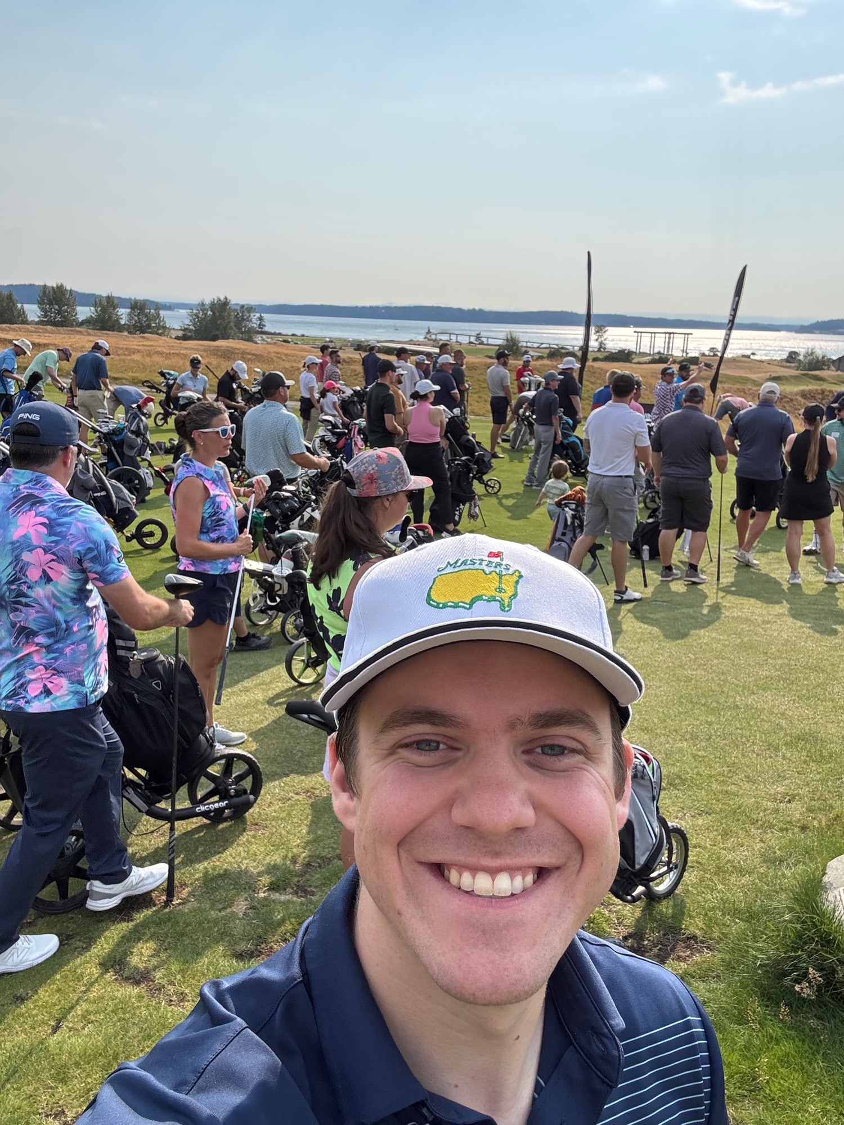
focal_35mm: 30
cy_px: 562
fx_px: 975
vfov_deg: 60.0
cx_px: 422
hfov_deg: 46.8
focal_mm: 2.69
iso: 25
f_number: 1.9
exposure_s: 1/915
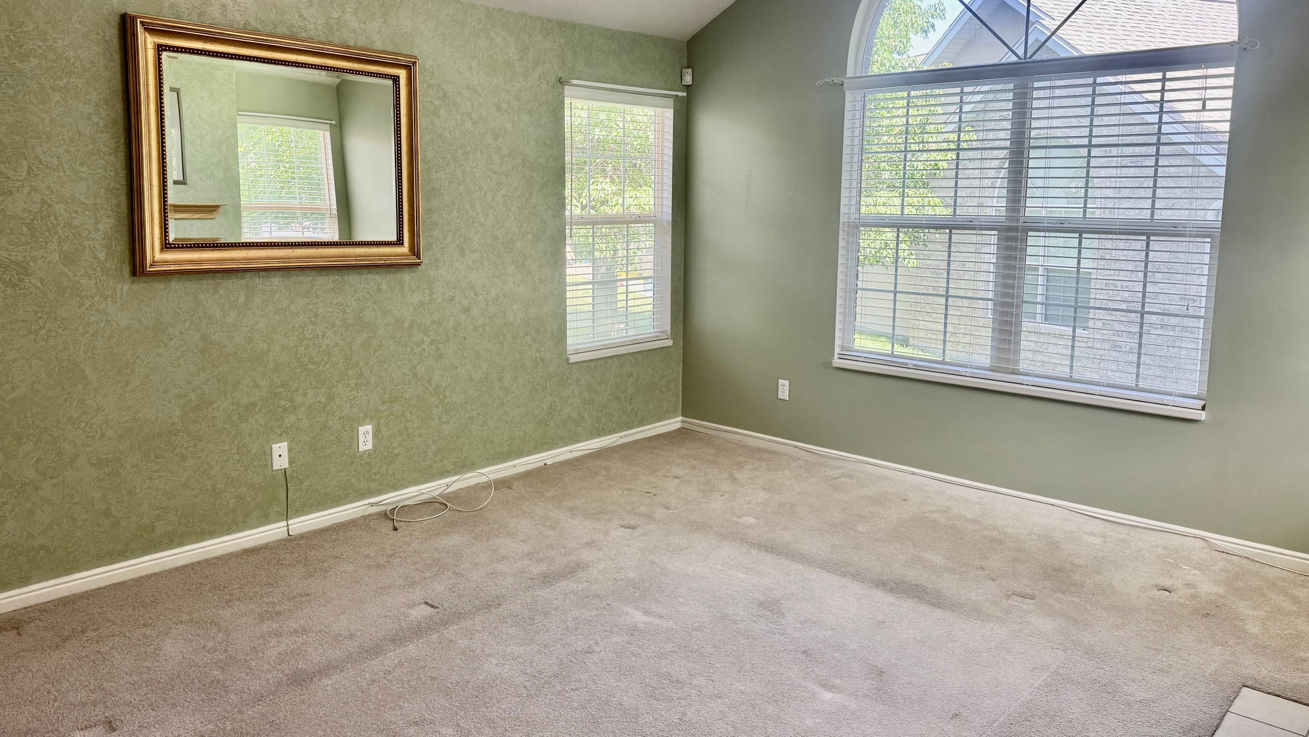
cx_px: 636
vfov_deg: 42.8
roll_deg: +0.1
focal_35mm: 27
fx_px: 937
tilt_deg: -6.9
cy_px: 306
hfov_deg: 69.8
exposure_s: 1/120
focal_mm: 6.76
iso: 80
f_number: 1.78
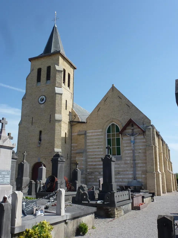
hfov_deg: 46.8
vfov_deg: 60.0
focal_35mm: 30
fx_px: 206
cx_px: 89
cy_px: 119
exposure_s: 1/1300
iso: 100
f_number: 3.5
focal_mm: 5.4
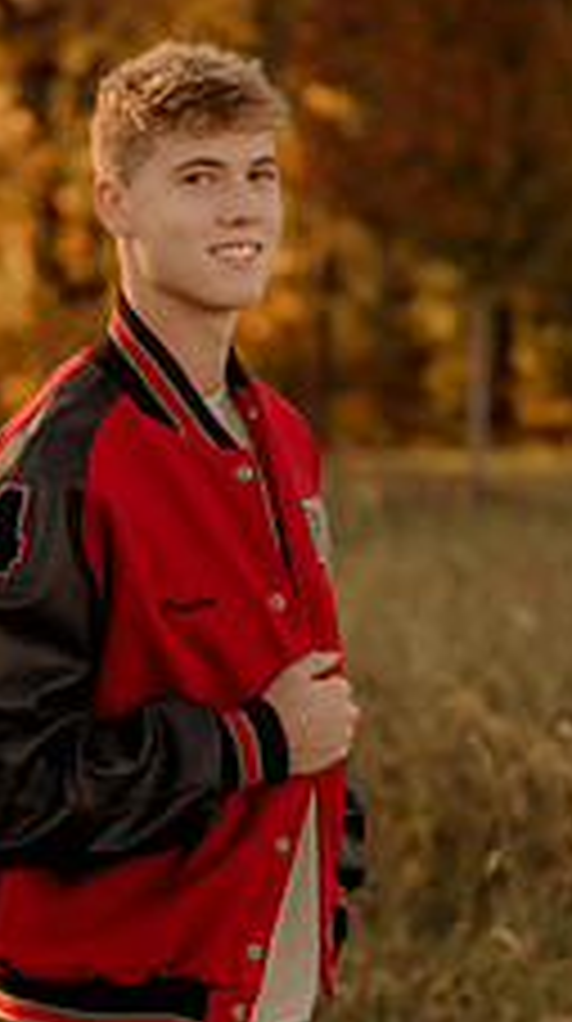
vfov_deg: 20.6
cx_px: 194
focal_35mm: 104
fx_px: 2816
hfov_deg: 11.6
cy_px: 459
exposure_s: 1/1000
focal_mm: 50
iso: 250
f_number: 1.8
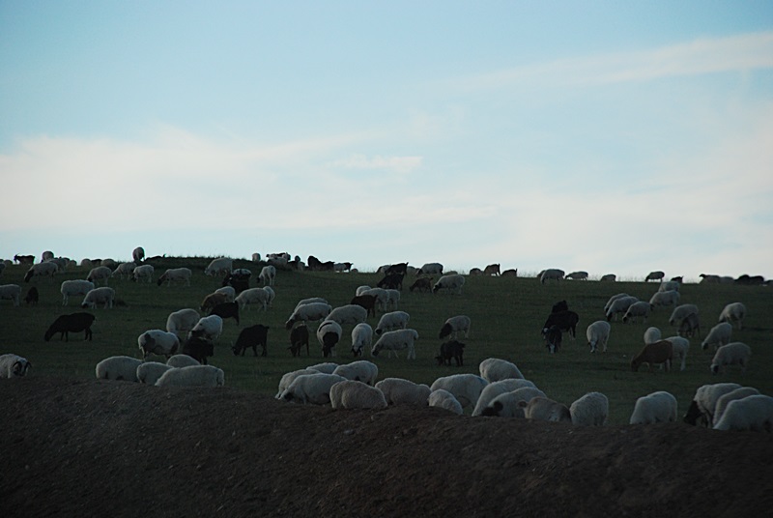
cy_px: 259
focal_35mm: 202
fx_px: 4354
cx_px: 386
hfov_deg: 10.1
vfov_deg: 6.8
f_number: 6.3
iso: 400
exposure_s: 1/1250
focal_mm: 135
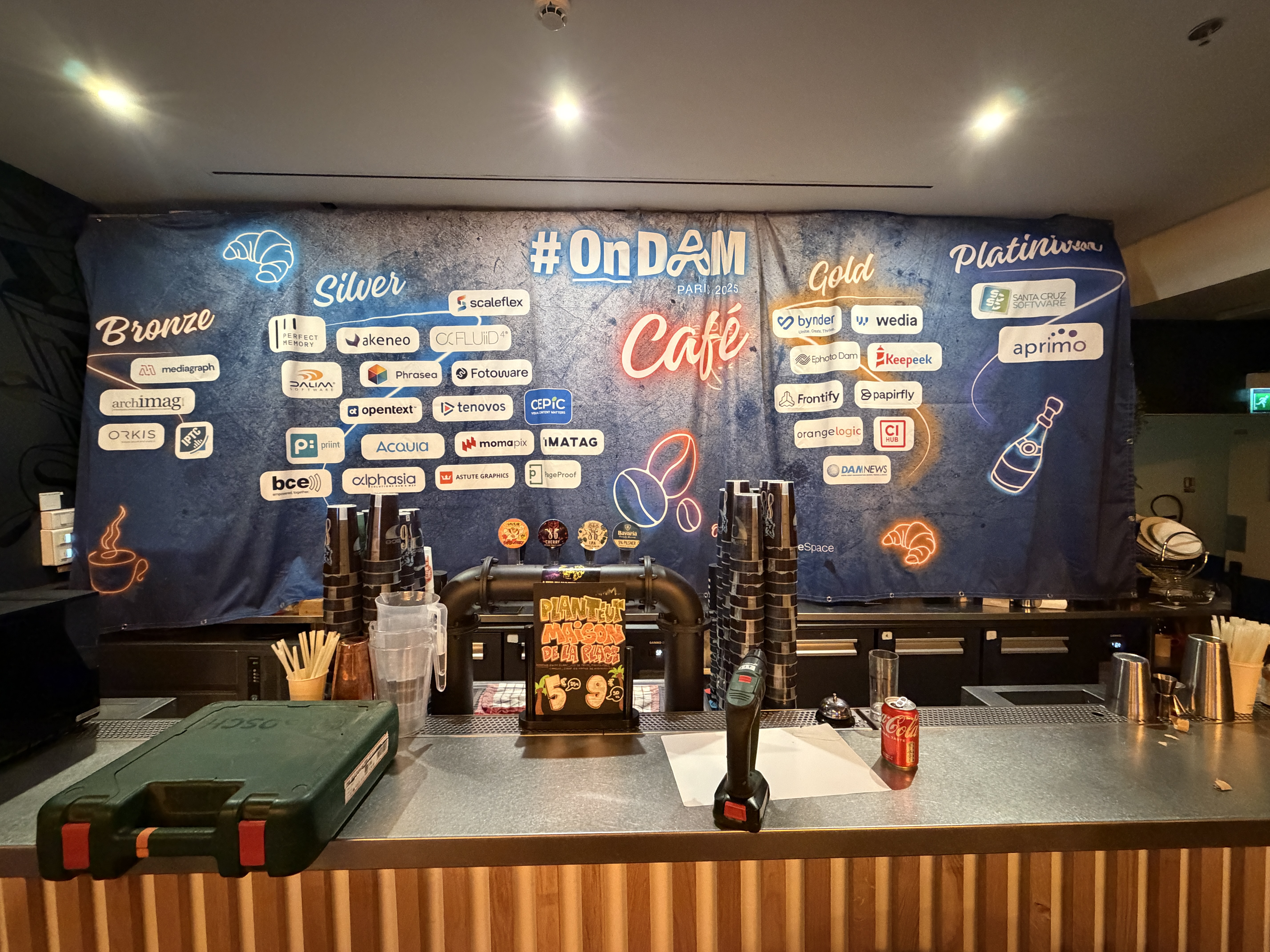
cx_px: 635
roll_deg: +0.4
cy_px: 476
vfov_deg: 85.7
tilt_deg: -3.3
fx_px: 514
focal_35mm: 14
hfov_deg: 102.1
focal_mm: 2.22
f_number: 2.2
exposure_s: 1/50
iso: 1000
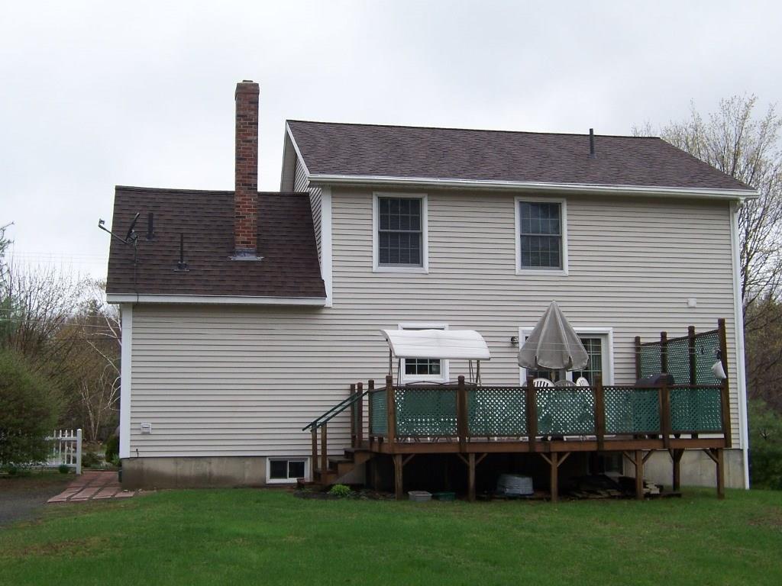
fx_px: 1107
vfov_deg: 29.7
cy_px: 293
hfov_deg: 38.9
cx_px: 391
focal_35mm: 49
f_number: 4
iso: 80
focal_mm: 8.2
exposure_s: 1/125
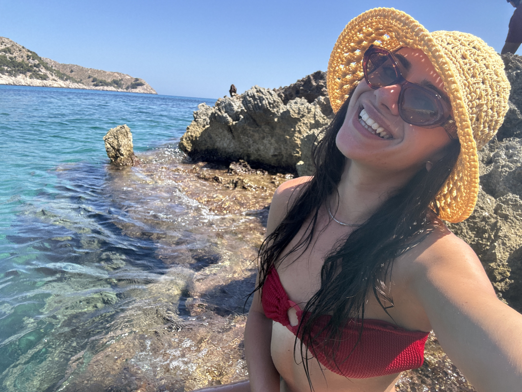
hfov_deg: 73.9
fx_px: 347
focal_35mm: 23
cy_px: 196
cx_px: 261
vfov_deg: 58.9
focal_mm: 2.69
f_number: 1.9
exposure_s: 1/505
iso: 25
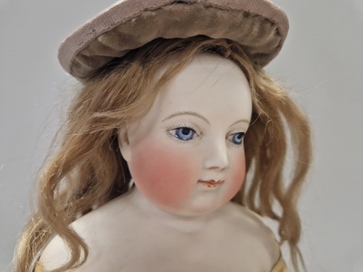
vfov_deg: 58.9
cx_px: 182
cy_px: 136
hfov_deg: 73.9
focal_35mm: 23
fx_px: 241
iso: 200
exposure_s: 1/180
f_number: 1.8
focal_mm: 5.4
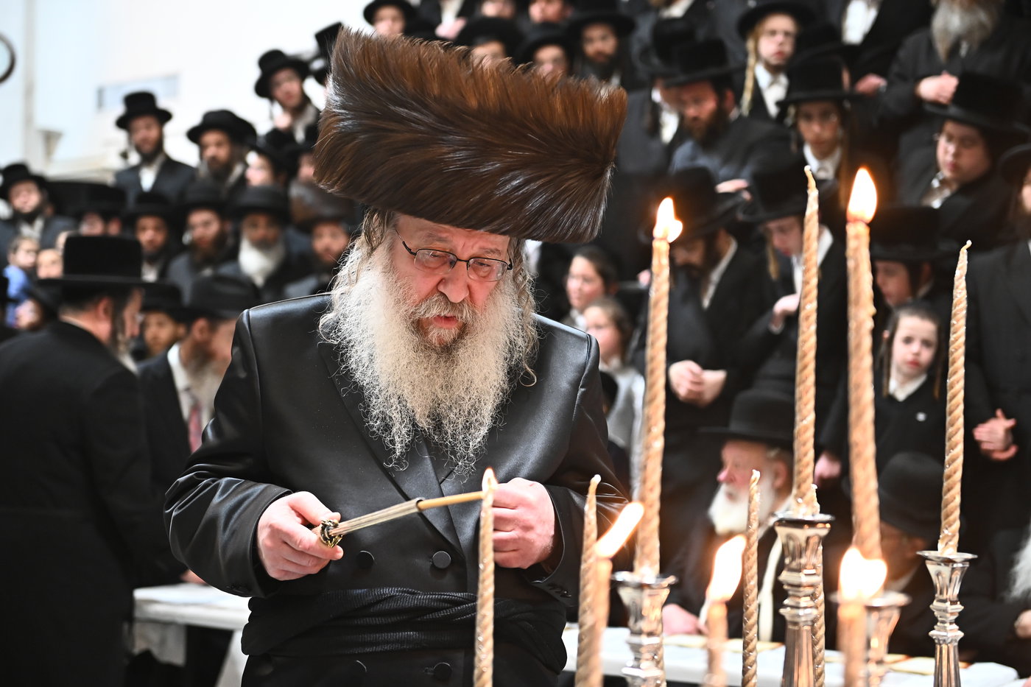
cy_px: 344
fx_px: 1775
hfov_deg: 32.4
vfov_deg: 21.9
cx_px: 516
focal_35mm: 62
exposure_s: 1/200
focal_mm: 62
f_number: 3.2
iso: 3200
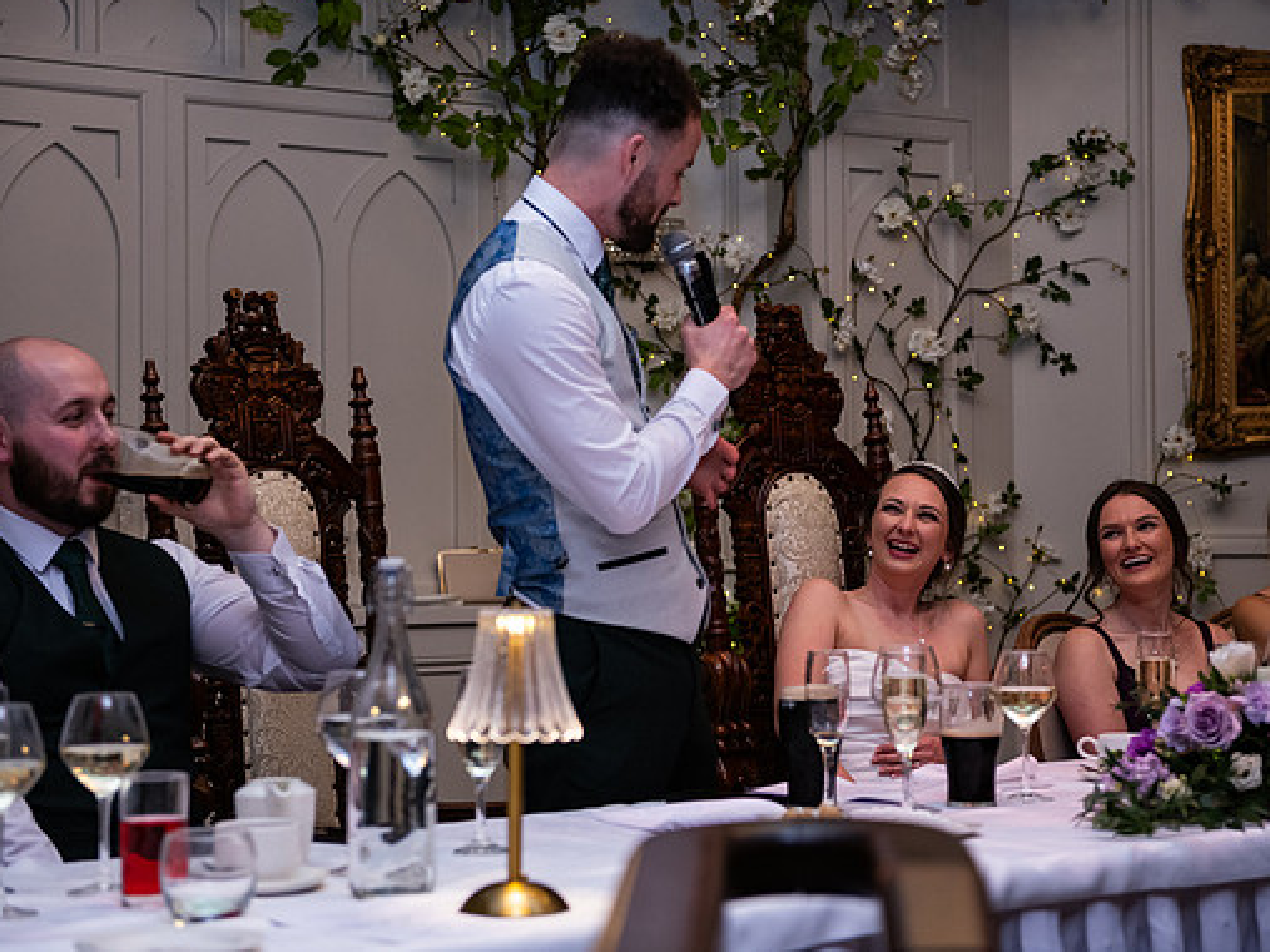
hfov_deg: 29.4
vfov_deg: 22.2
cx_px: 676
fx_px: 2421
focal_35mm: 66
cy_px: 470
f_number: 3.5
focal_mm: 60
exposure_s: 1/160
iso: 1000
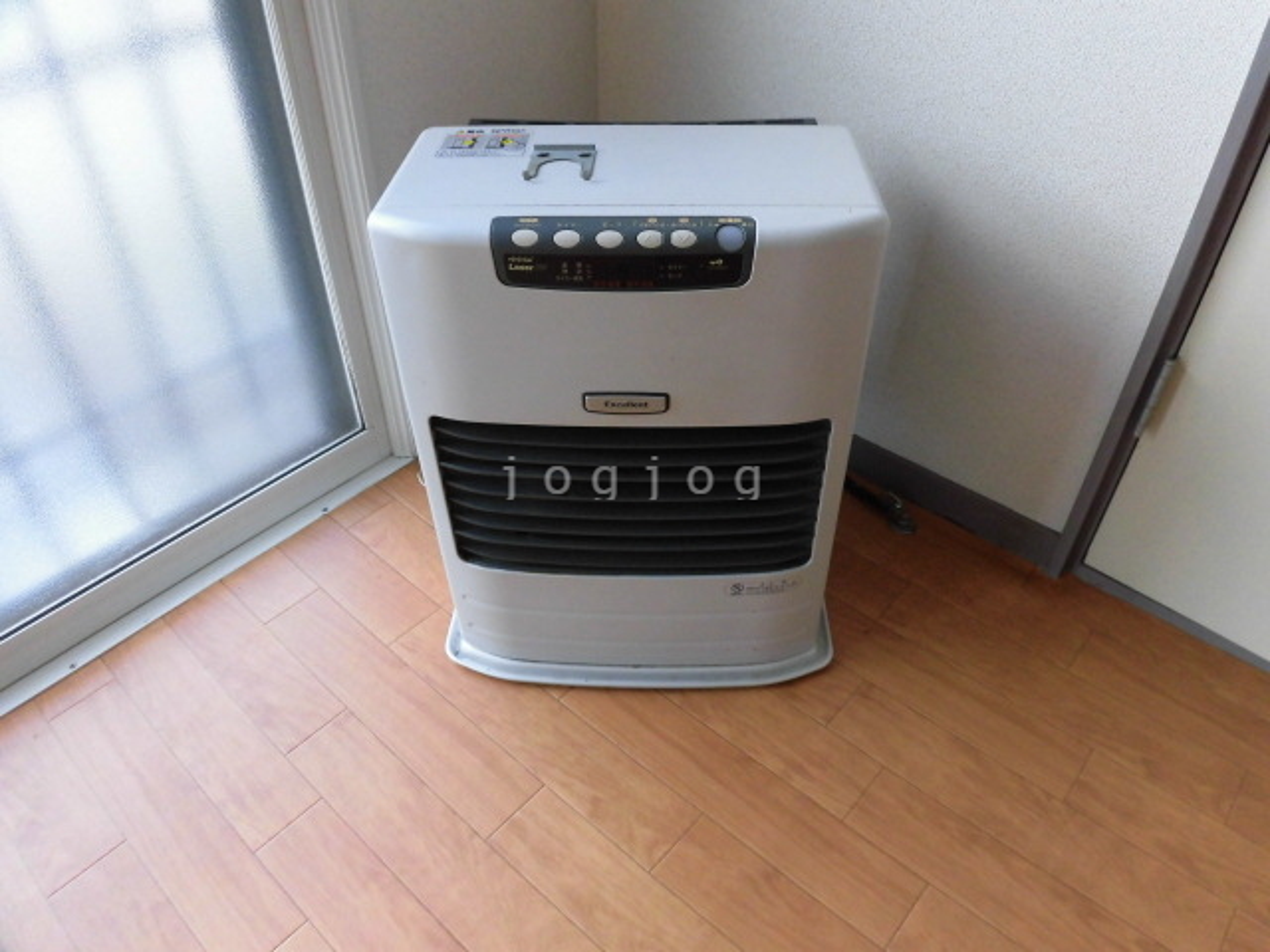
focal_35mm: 24
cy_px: 476
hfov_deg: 71.6
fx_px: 881
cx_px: 635
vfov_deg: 56.8
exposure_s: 1/50
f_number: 3.1
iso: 200
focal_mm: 4.3
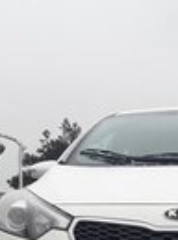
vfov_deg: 17.2
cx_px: 128
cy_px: 313
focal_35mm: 108
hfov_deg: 13.6
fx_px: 744
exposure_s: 1/781
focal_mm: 3.7
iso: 40
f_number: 1.9
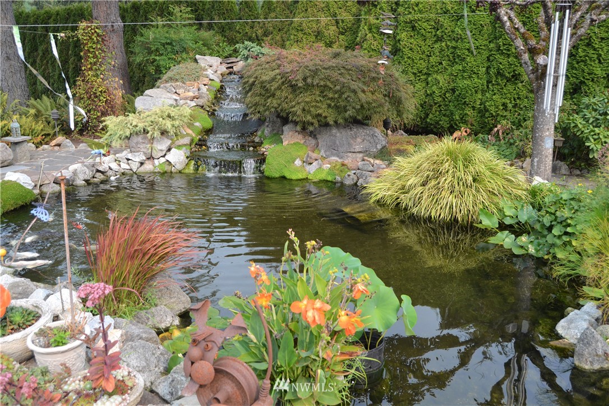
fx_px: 482
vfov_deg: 45.7
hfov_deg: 64.6
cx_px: 304
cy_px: 203
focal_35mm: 28
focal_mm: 19
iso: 100
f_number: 6.3
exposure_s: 1/160
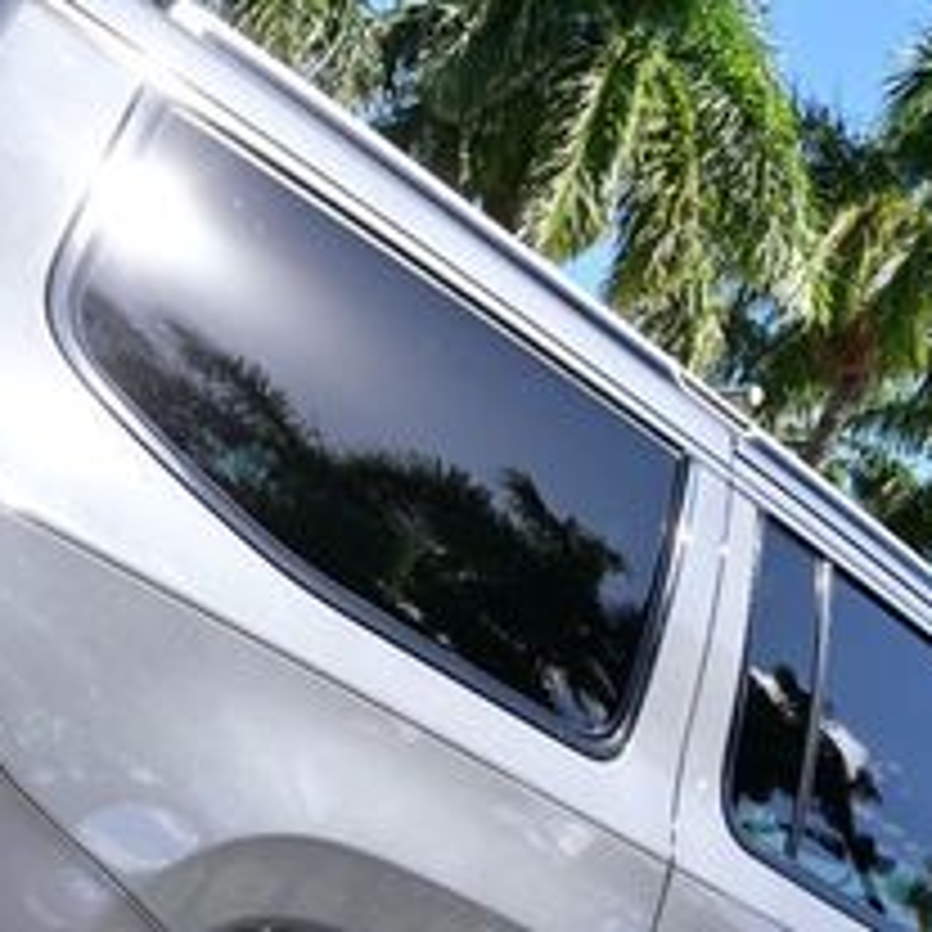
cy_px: 810
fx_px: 1919
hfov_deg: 27.2
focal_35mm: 63
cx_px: 342
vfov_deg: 26.5
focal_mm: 16
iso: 100
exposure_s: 1/160
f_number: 6.3
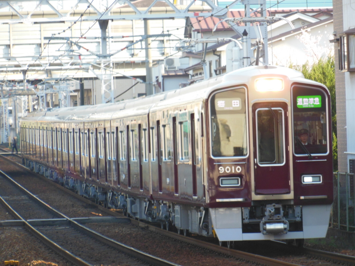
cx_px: 178
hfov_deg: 5.8
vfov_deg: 4.4
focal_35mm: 340
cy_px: 133
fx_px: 3487
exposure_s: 1/125
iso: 250
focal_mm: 60.7
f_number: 5.7
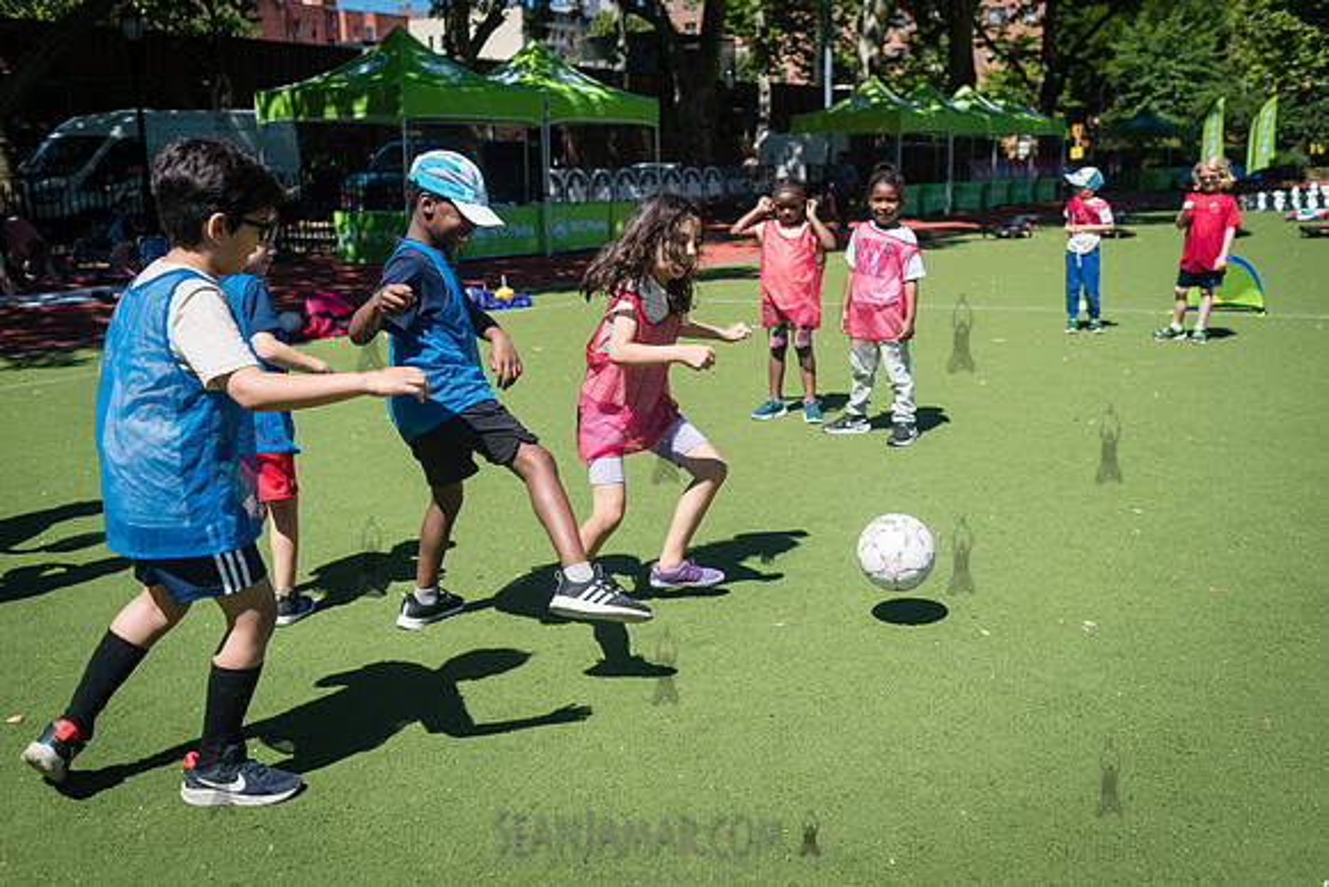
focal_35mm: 35
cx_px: 664
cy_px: 444
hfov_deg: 54.4
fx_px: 1292
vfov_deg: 37.9
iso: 320
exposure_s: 1/2500
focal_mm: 35
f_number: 4
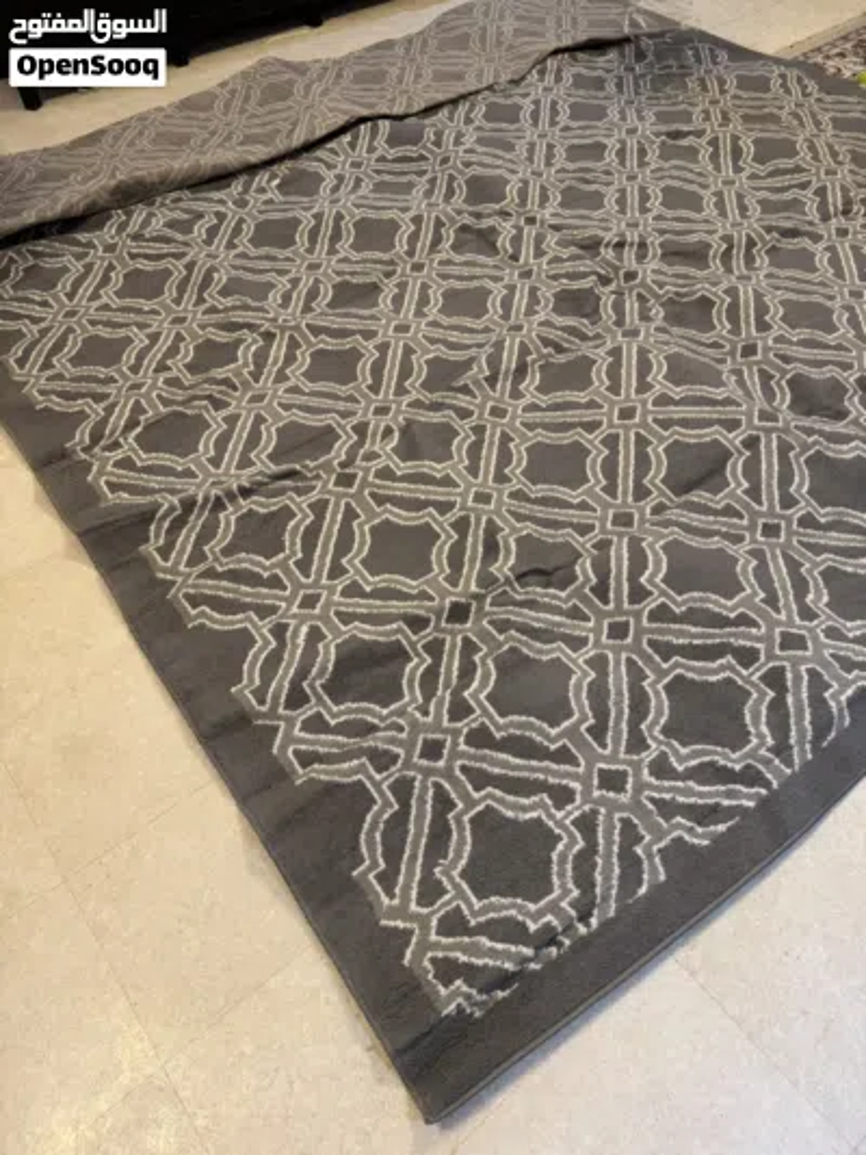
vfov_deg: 71.6
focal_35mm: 24
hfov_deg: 56.8
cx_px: 433
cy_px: 578
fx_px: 800
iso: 200
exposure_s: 1/50
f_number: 1.78
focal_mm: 6.76
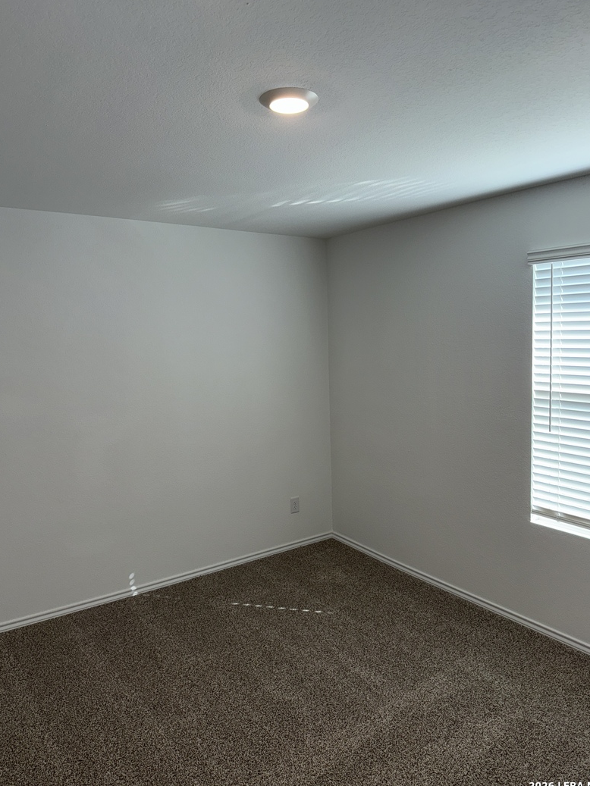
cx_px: 302
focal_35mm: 25
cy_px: 383
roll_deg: +1.7
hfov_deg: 54.9
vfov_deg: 69.4
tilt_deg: -4.0
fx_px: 568
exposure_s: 1/120
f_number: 1.78
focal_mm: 6.76
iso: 50
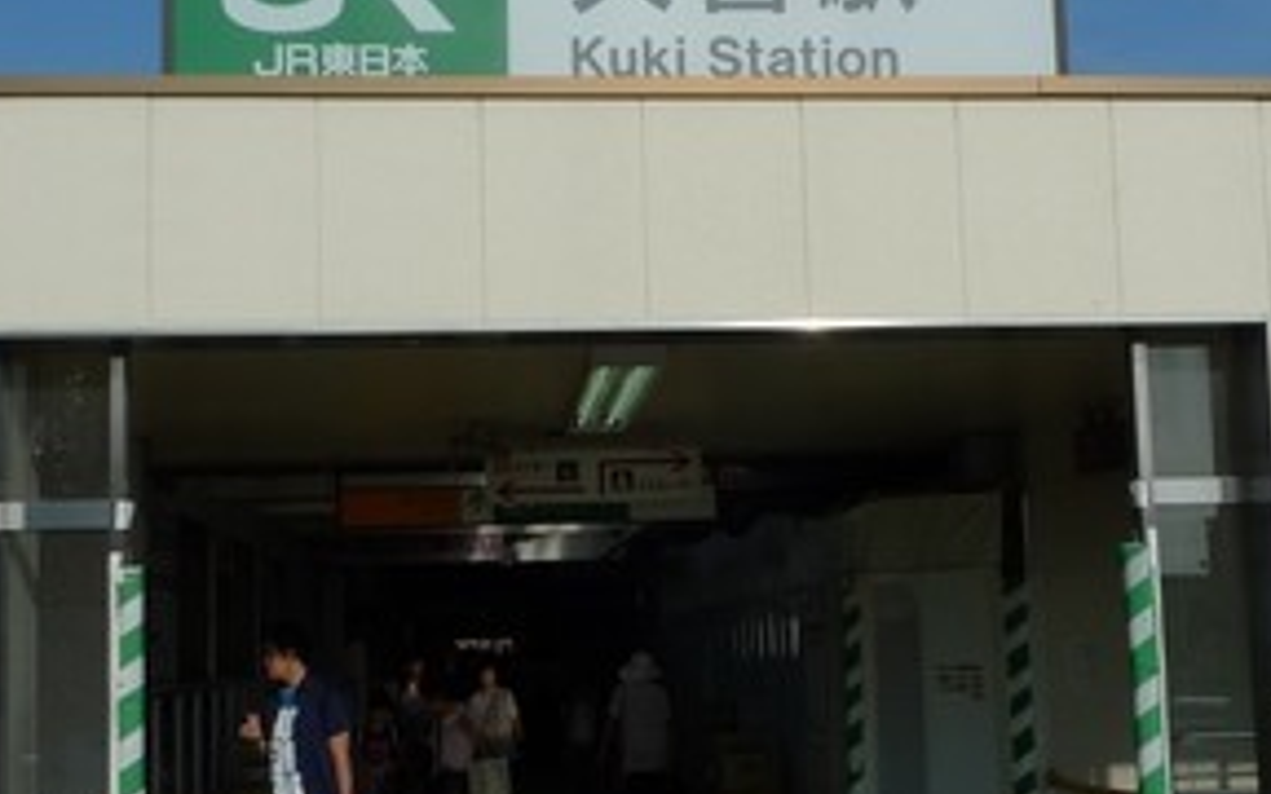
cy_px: 441
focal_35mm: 53
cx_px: 649
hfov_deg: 38.2
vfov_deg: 24.4
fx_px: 1836
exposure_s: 1/800
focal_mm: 5.1
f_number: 5.6
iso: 80
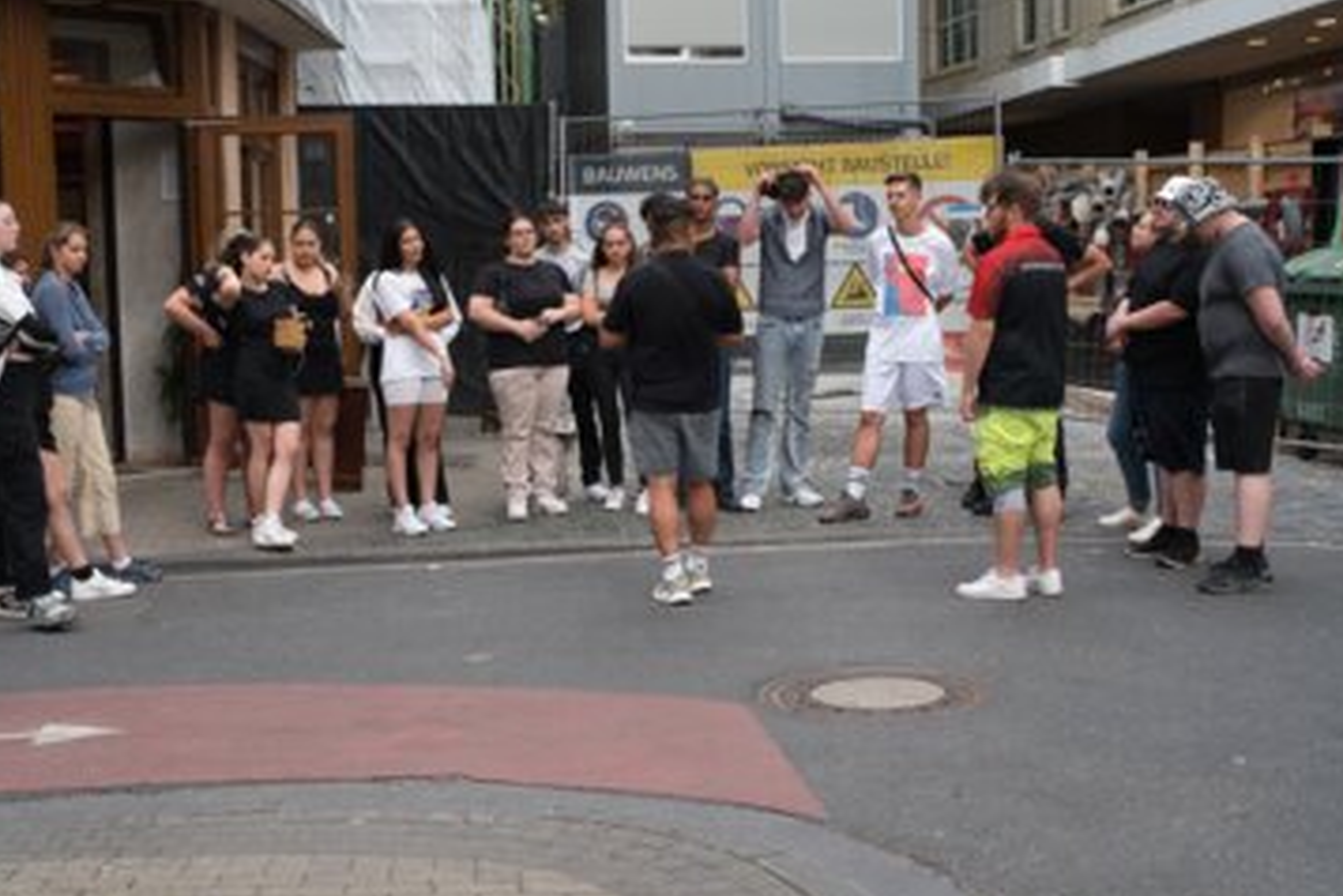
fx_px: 2089
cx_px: 613
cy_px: 427
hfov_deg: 35.6
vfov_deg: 24.2
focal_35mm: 56
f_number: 5.6
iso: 200
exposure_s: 1/50
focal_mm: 50
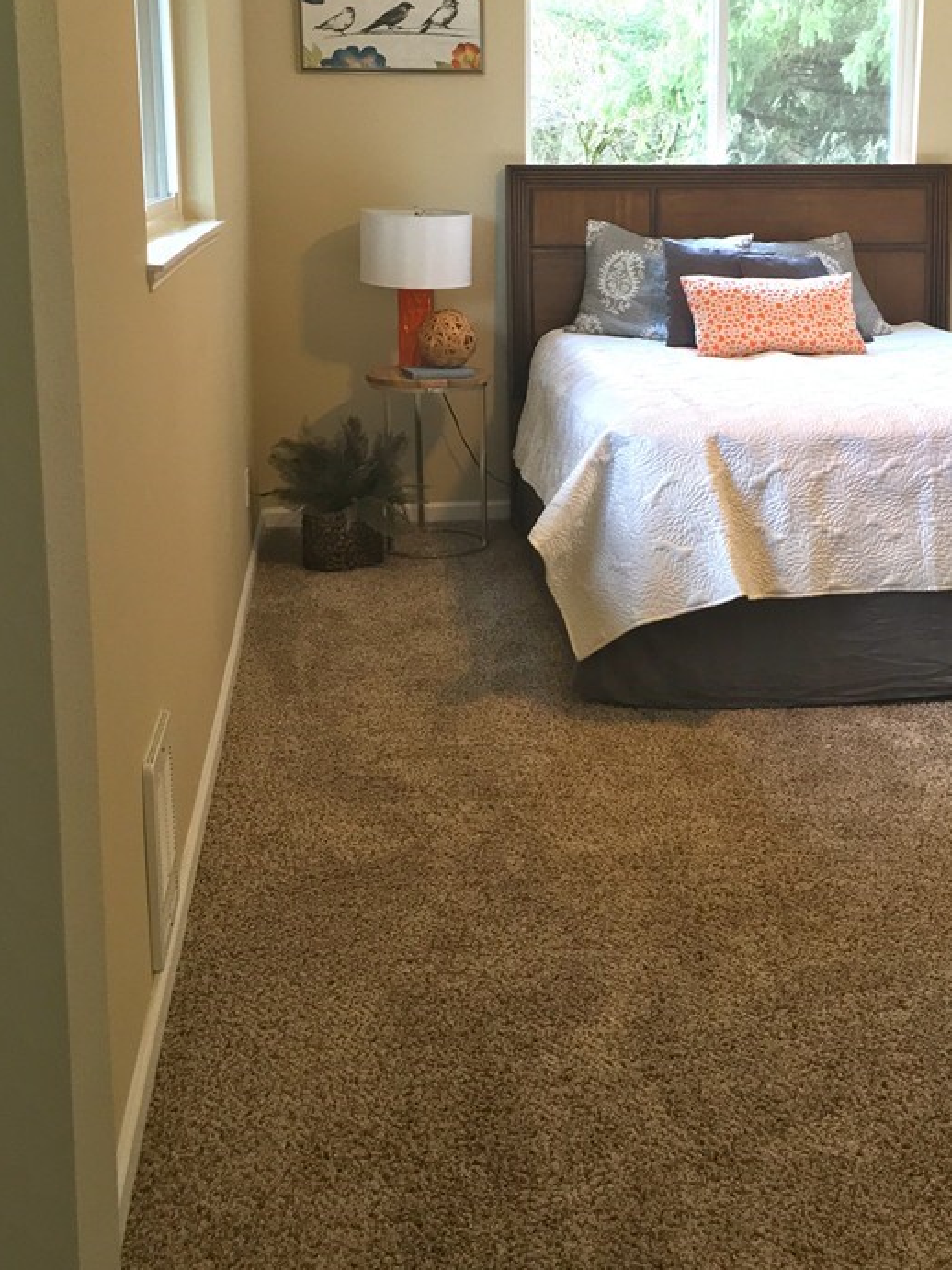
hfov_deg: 33.4
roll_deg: +0.2
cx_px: 584
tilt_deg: -10.8
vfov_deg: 43.4
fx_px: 1577
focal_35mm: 43
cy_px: 450
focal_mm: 4.15
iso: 100
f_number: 2.2
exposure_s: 1/30
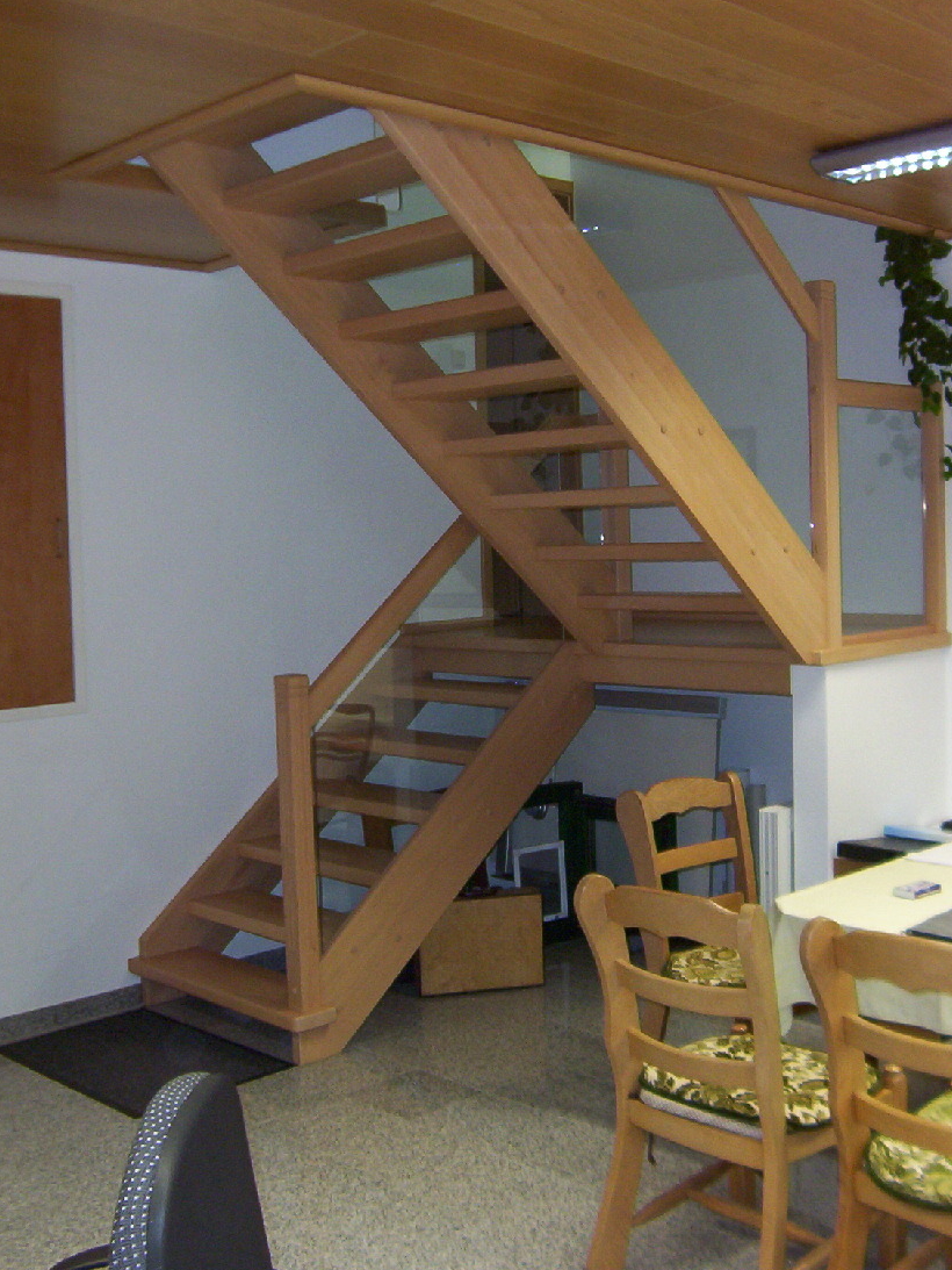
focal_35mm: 39
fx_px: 1430
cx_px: 455
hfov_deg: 36.8
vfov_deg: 47.8
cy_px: 600
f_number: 2.76
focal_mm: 5.54
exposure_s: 1/30
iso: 140
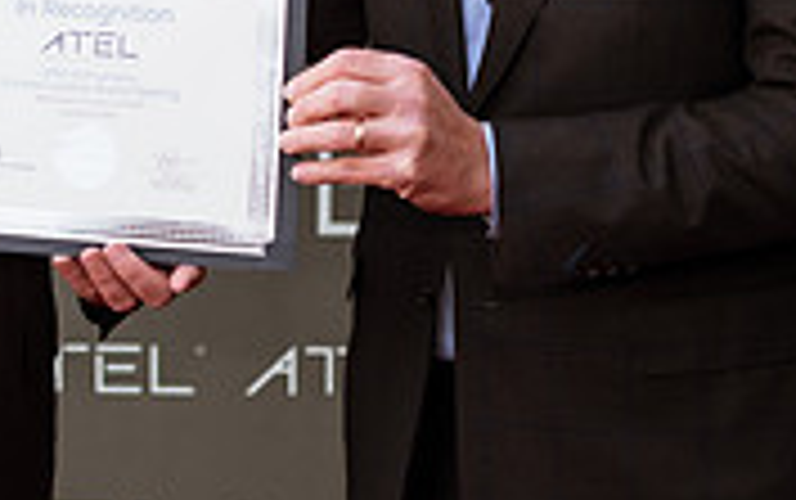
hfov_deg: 17.1
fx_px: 2541
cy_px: -92
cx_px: -135
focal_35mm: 117
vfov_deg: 11.0
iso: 320
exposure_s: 1/640
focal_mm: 35
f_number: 1.8
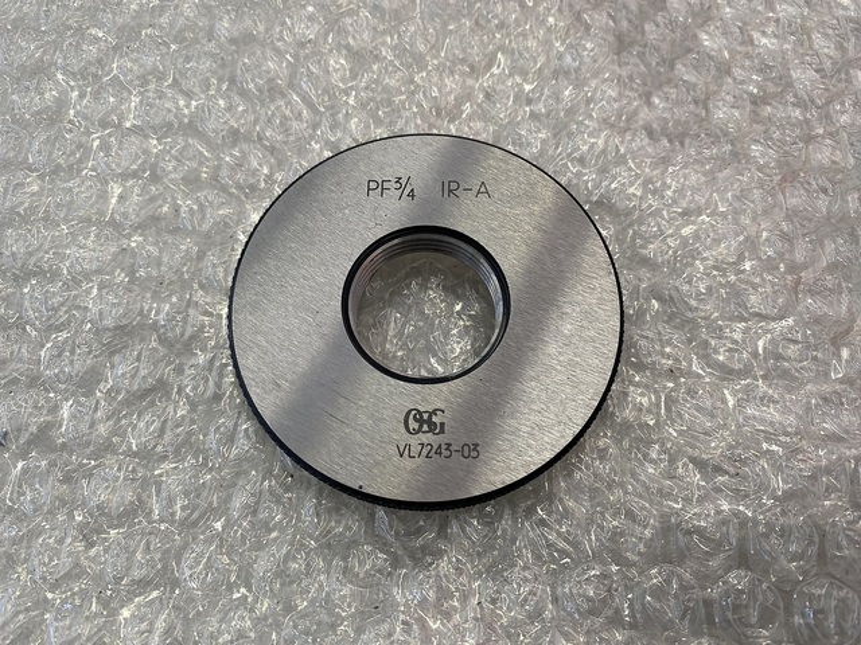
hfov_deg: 69.4
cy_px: 322
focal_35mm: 25
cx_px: 430
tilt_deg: -71.5
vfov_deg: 54.9
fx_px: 622
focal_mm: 4.25
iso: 50
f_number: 1.8
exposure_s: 1/122
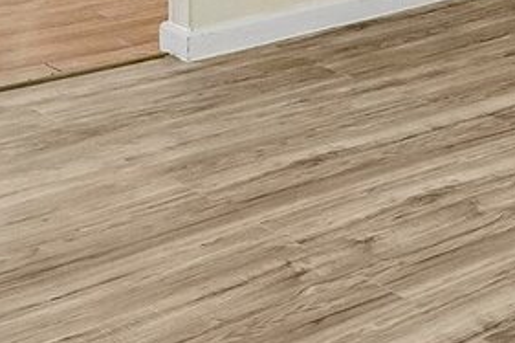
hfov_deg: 16.5
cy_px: -369
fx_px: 1401
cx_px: 997
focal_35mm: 98
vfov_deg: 12.2
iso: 1100
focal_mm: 17
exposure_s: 1/15
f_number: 8
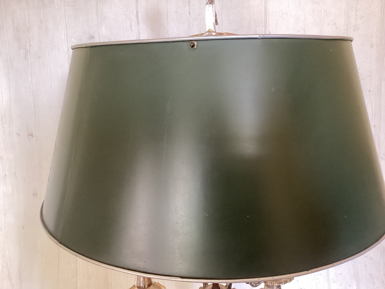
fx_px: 345
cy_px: 144
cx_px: 192
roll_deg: -0.7
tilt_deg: -13.9
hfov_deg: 58.4
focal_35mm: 31
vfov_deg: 45.4
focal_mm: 3.3
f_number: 2.4
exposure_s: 1/60
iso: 320
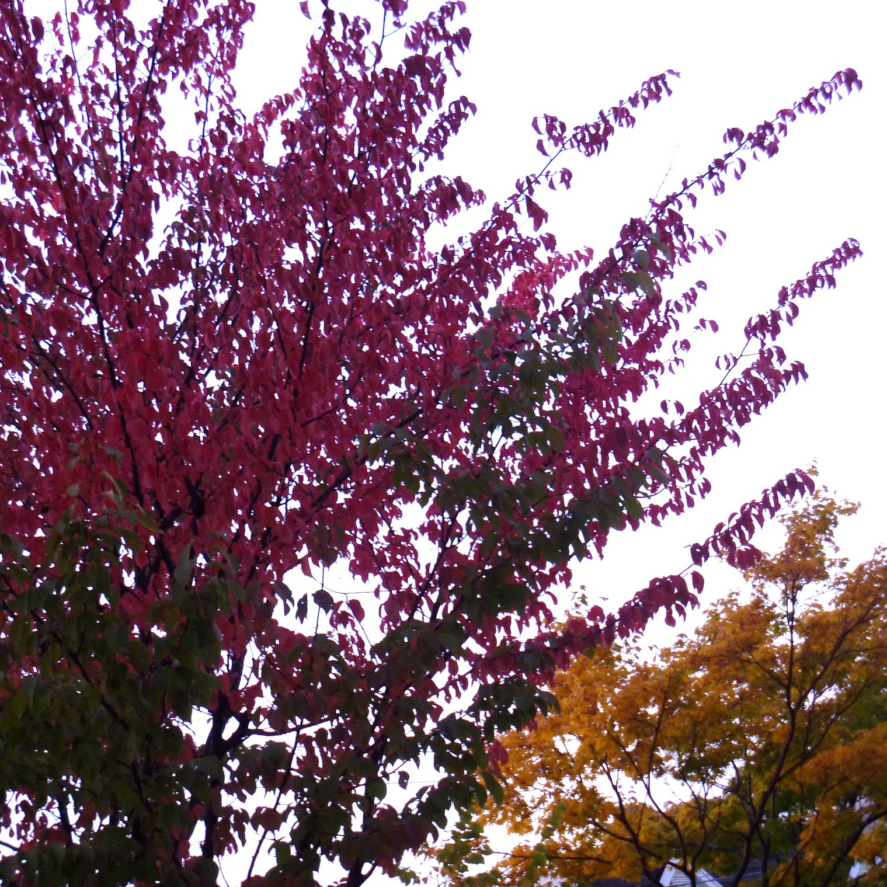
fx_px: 1623
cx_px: 521
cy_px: 446
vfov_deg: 30.6
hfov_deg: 30.5
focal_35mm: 56
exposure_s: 1/8
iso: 200
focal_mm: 8.3
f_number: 3.7
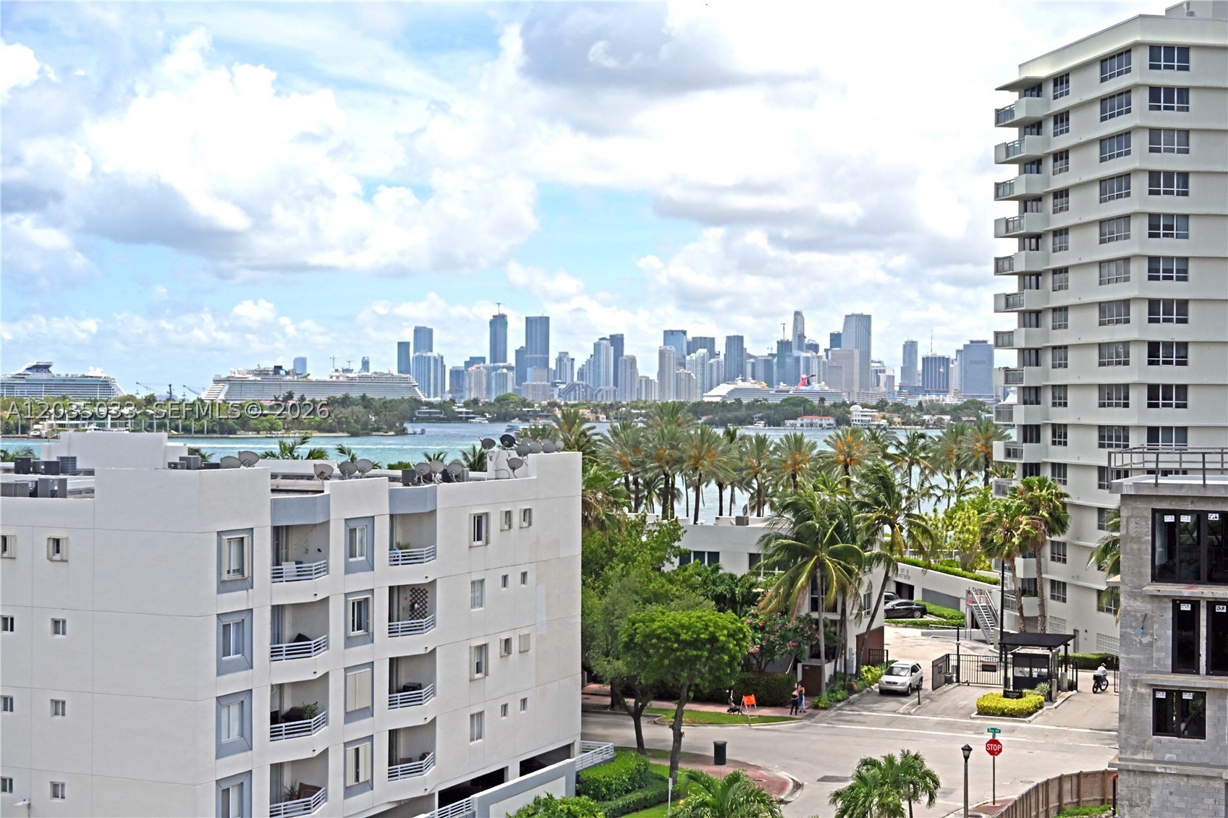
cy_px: 409
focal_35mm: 55
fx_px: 1876
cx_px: 614
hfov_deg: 36.2
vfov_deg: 24.6
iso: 1250
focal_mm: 55
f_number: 8
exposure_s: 1/4000
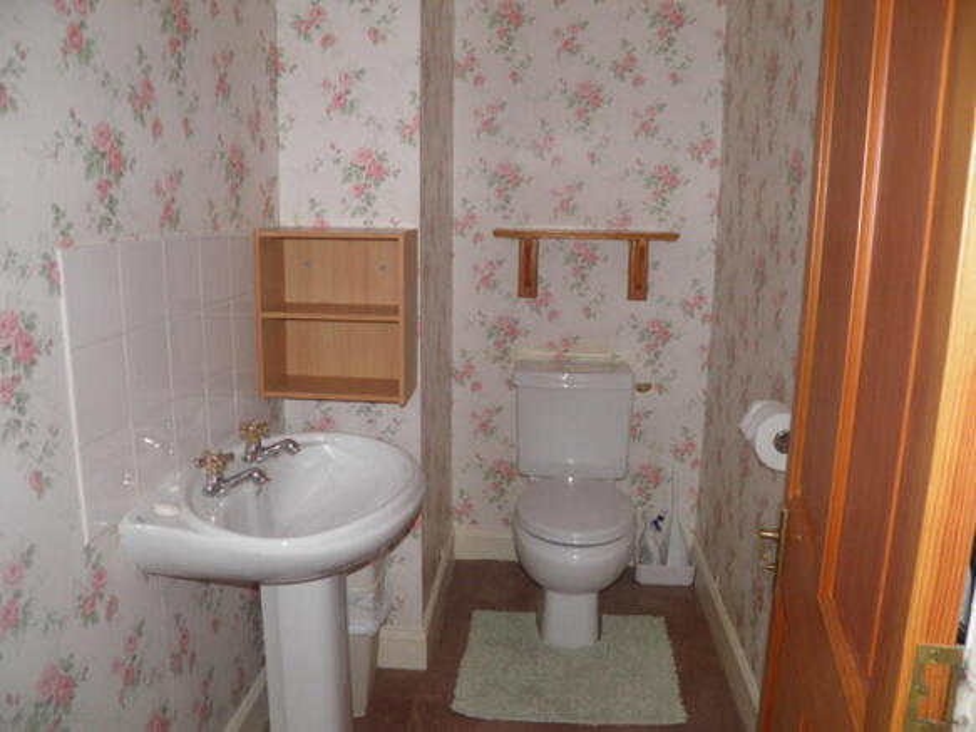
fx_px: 789
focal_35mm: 28
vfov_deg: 49.7
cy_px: 366
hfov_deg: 63.5
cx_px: 488
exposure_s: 1/30
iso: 100
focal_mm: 4.9
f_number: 2.8
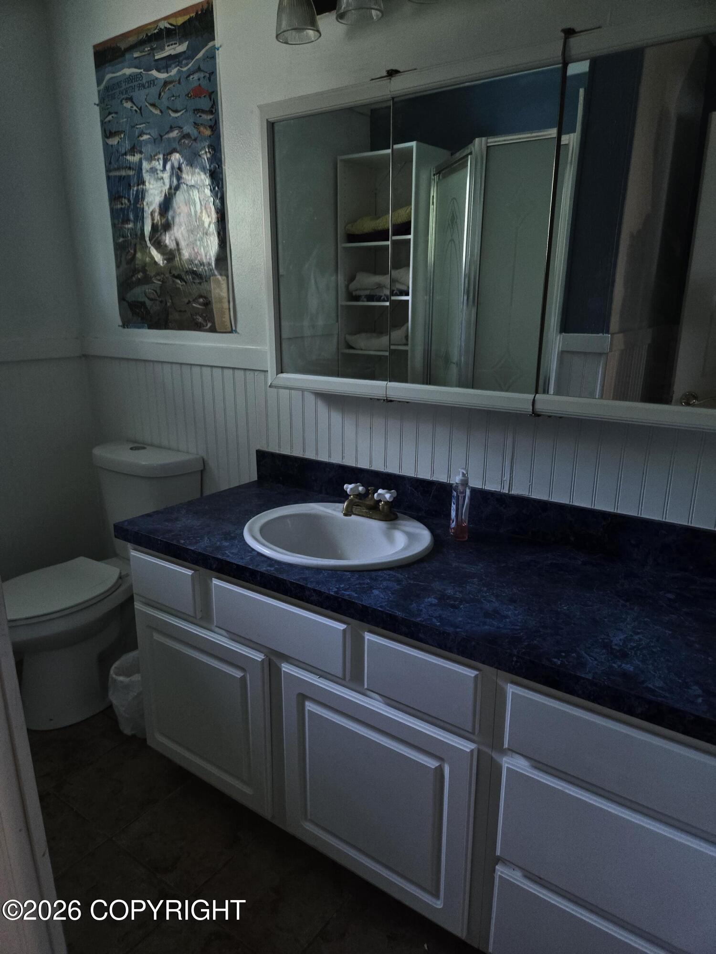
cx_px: 358
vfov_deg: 73.9
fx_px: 634
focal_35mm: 23
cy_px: 477
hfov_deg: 58.9
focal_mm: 5.4
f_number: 1.8
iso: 320
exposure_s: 1/120
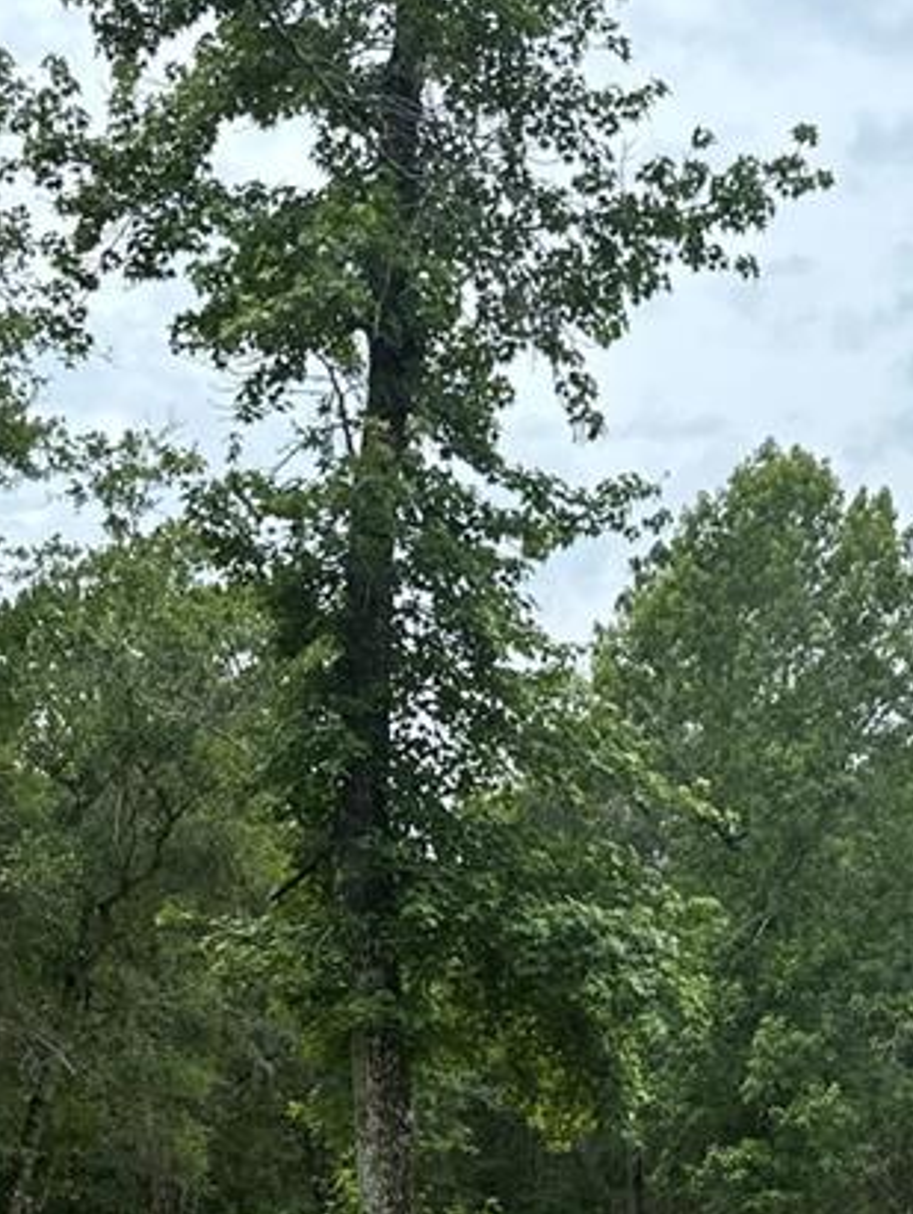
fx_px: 2458
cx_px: 638
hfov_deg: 20.9
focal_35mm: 70
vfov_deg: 25.5
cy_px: 1365
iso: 80
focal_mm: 6.86
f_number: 1.78
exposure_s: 1/3356
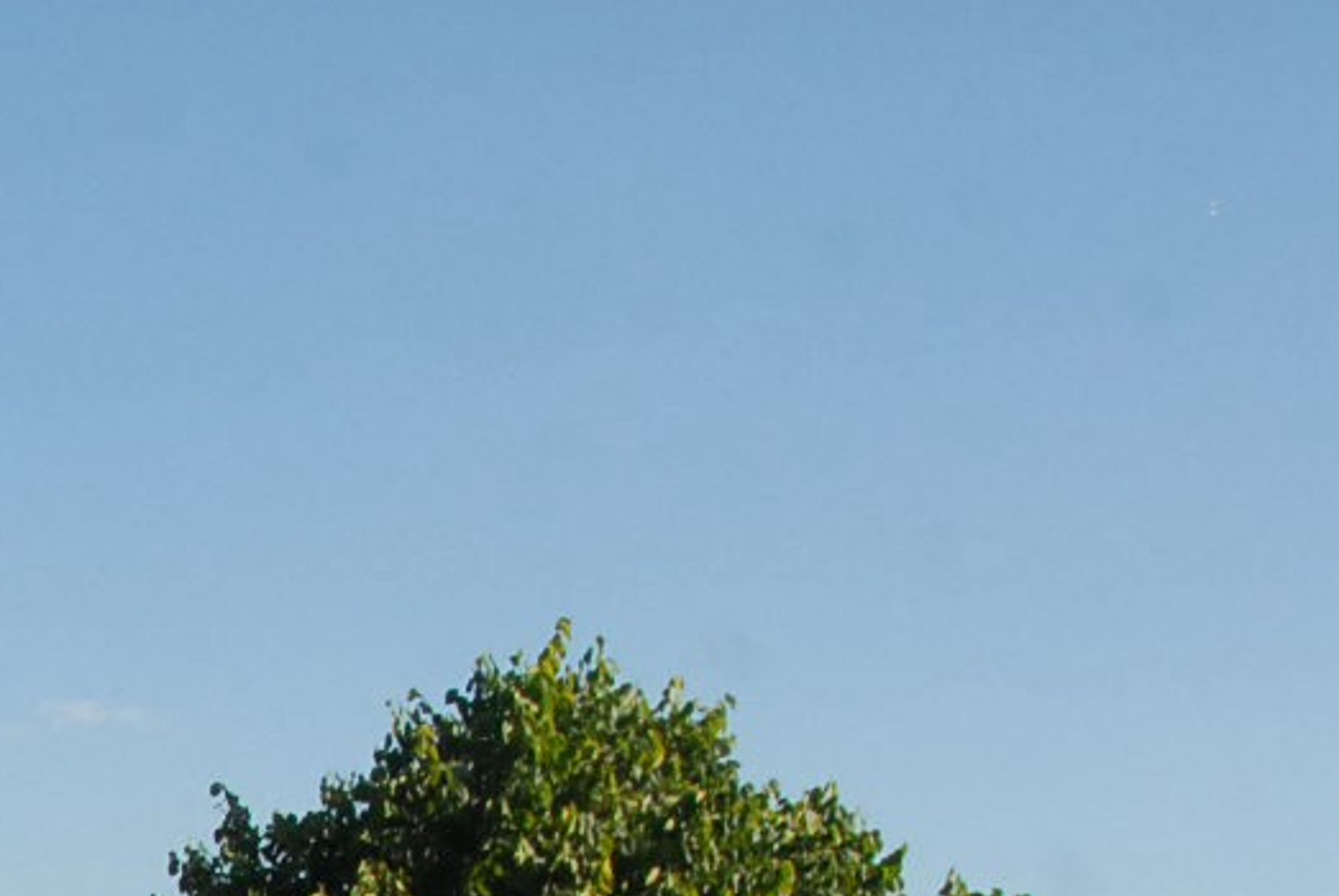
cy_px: 1610
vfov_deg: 12.5
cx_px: -530
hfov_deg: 18.6
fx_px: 3724
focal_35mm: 100
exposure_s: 1/500
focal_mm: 18
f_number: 11
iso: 640
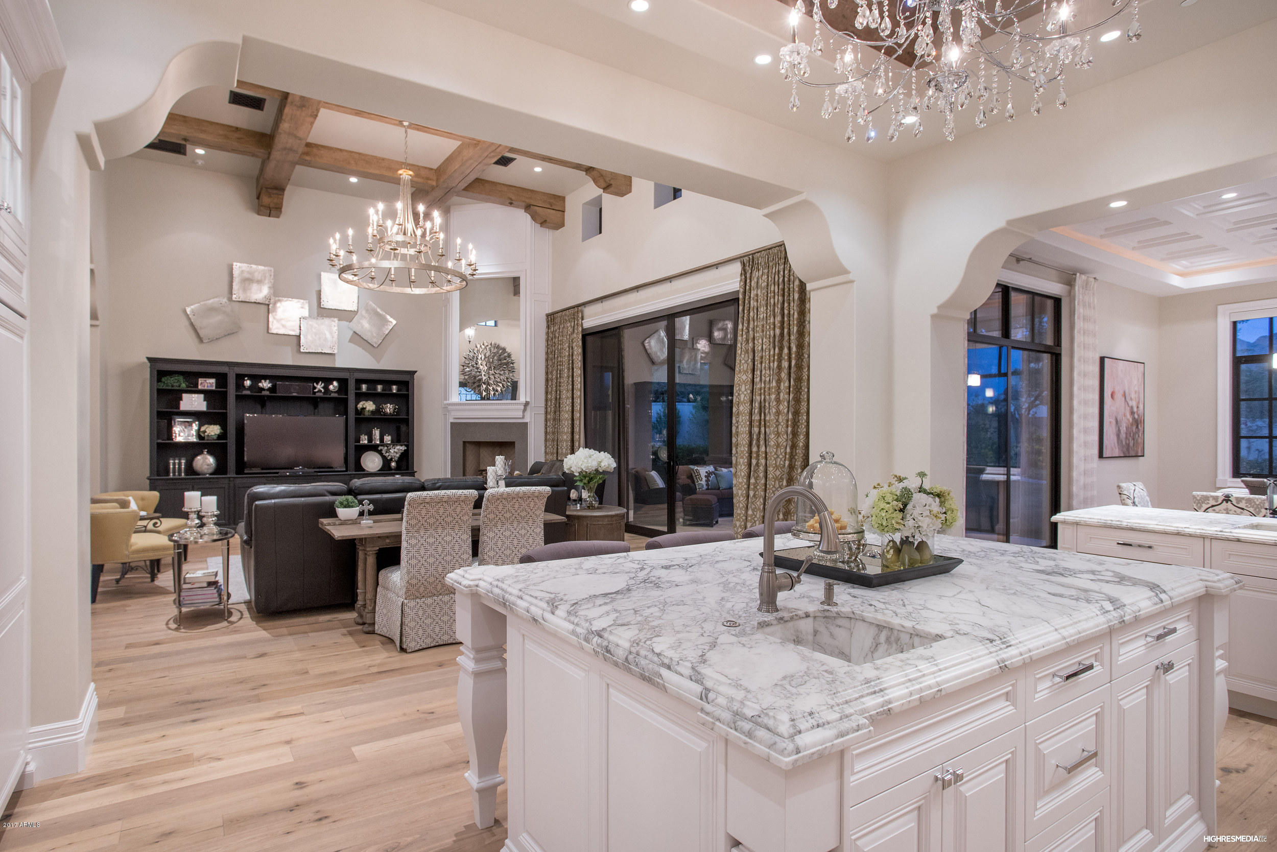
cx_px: 638
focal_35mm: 19
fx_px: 674
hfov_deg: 86.9
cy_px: 426
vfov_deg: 64.6
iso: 800
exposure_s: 1/13
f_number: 7.1
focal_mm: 19
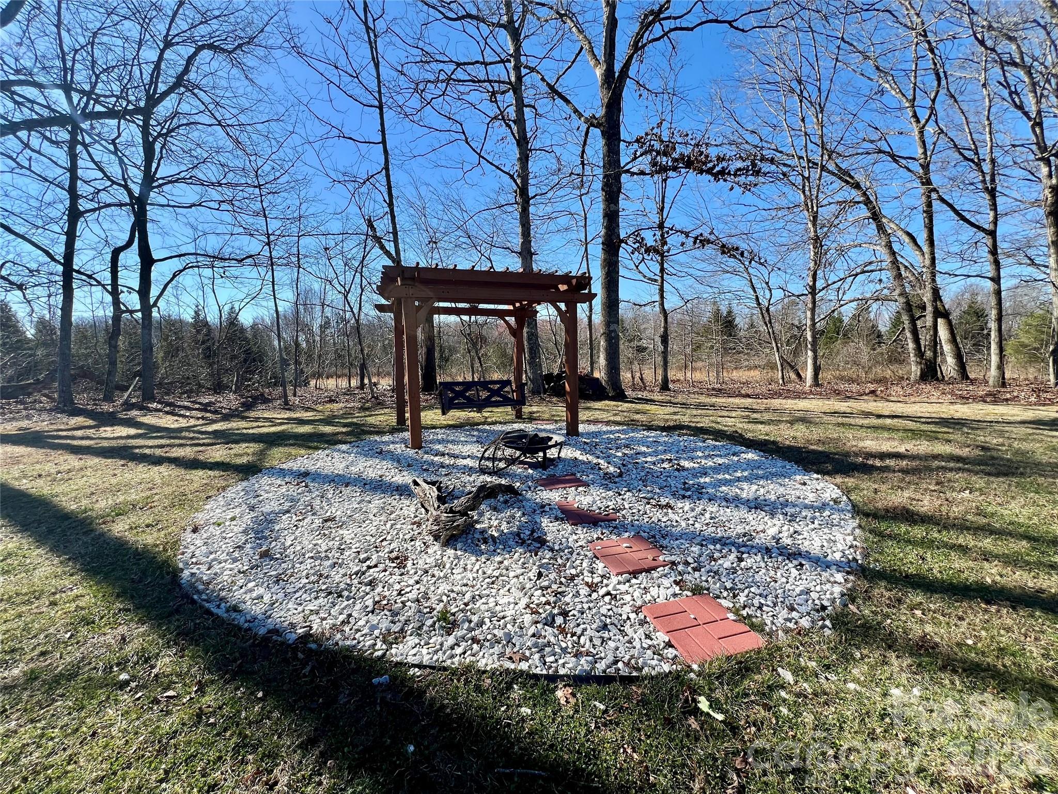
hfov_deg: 106.2
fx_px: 397
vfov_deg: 89.9
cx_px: 529
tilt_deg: -6.7
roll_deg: +1.1
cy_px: 397
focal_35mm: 13
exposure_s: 1/840
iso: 32
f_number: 1.8
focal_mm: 1.57
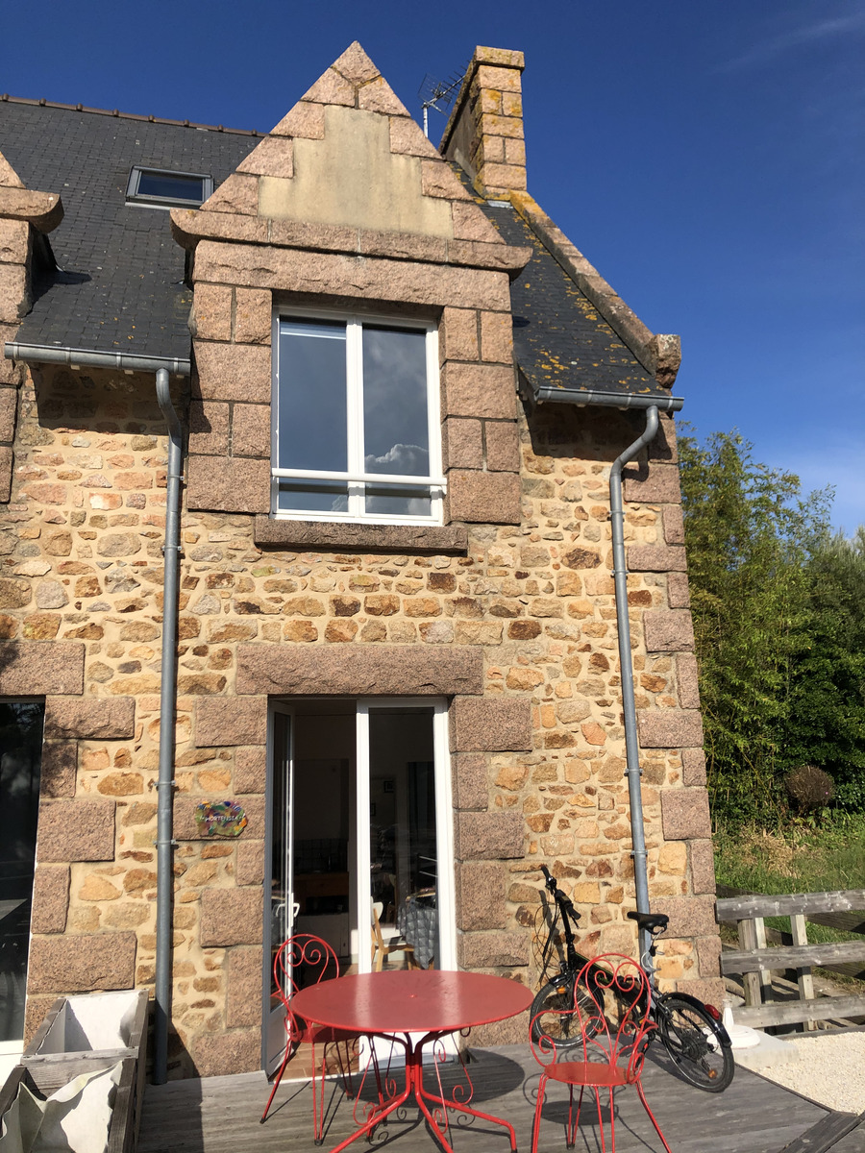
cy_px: 576
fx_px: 933
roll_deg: +2.0
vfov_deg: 63.4
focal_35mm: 28
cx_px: 432
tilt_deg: +12.6
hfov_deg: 49.7
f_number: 1.8
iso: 20
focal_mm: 4
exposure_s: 1/3205
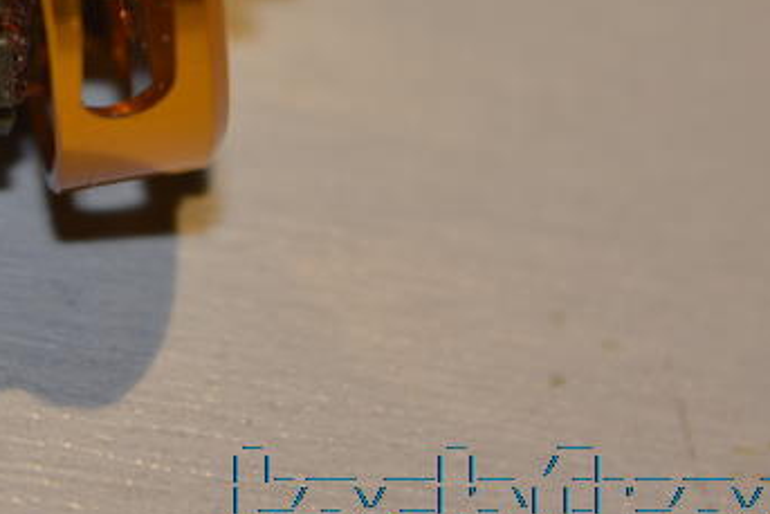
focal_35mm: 240
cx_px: -36
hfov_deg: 8.5
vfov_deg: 5.7
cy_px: -125
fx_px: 5145
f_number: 5.6
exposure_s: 1/30
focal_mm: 55
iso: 160
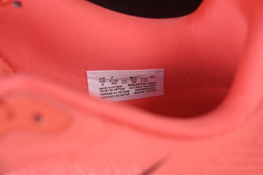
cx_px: 132
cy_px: 88
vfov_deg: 18.2
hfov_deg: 27.0
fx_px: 548
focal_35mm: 75
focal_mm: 50
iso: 160
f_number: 7.1
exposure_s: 1/80
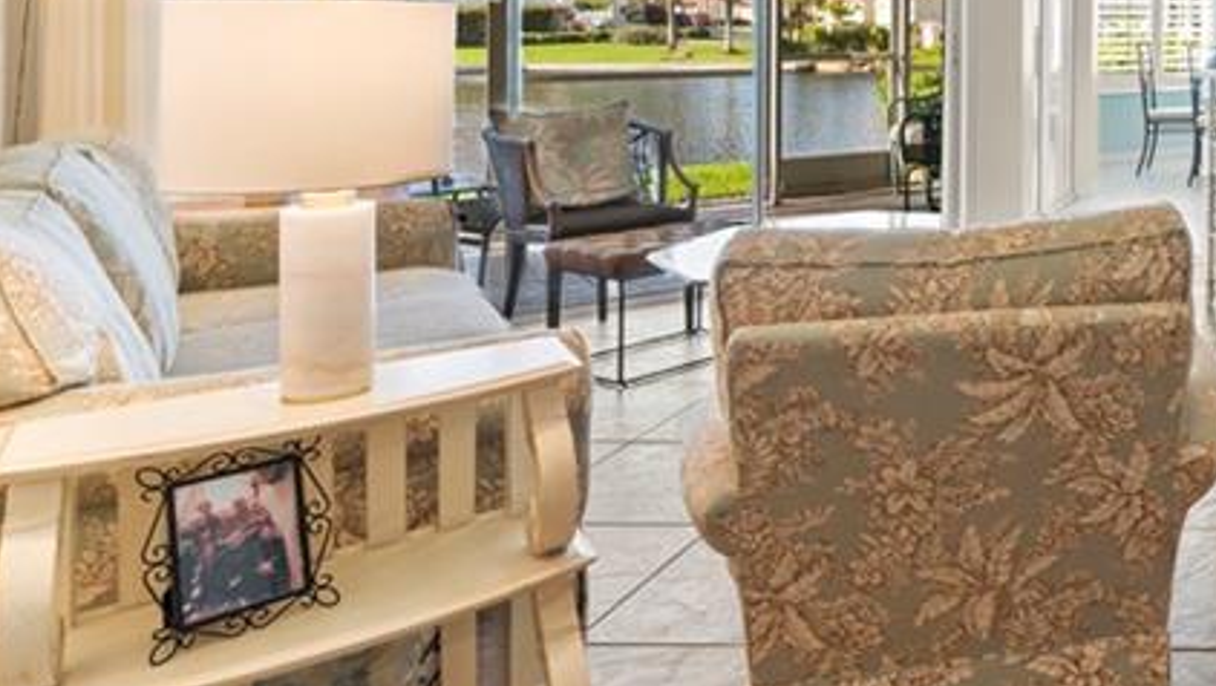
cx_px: 1328
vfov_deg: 33.4
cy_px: 39
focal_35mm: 33
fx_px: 1065
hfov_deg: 45.3
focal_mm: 13
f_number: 8
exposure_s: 1/5
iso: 400
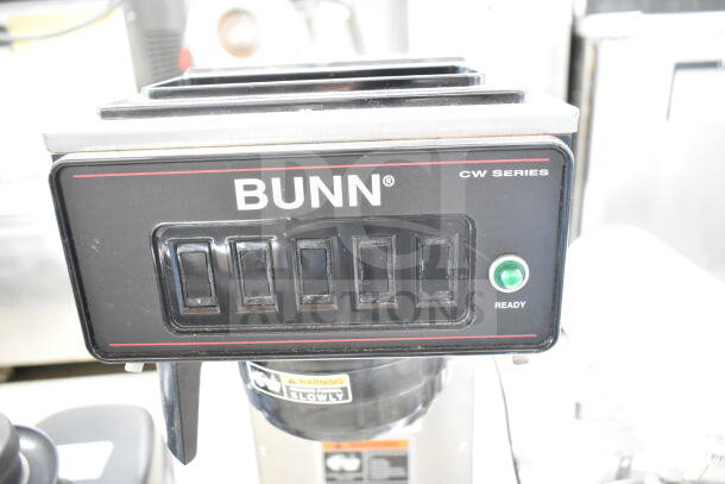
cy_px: 242
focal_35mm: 30
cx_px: 362
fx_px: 604
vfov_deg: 43.6
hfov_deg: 61.9
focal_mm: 20
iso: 8000
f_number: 3.5
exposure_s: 1/30
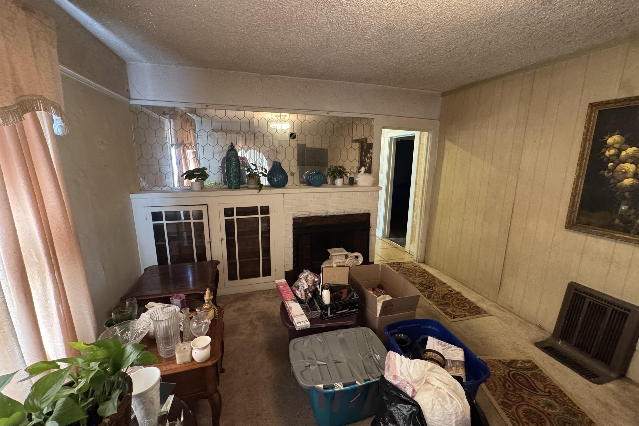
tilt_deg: -13.0
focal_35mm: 15
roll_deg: -0.7
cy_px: 213
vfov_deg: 77.3
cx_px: 316
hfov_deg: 100.4
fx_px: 266
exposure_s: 1/60
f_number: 2.2
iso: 800
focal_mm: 2.22
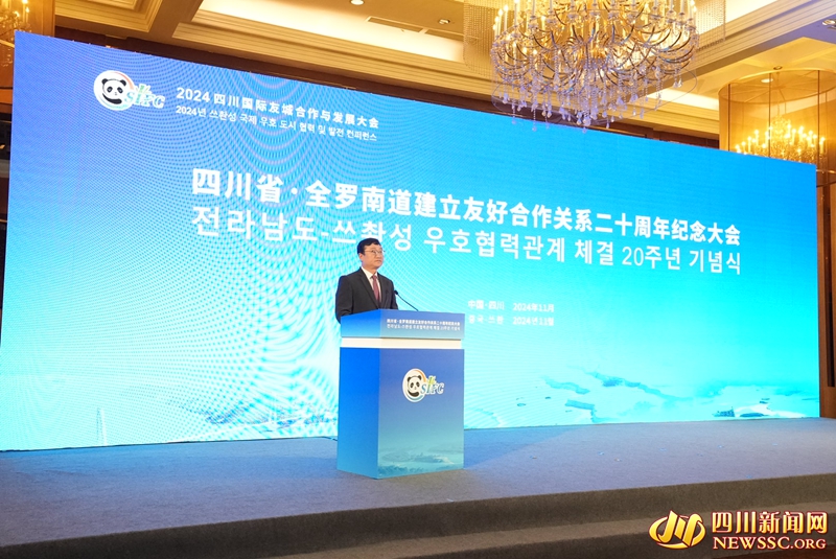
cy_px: 280
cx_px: 418
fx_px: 813
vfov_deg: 37.9
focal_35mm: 35
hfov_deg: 54.4
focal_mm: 35
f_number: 6.3
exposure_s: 1/200
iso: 12800
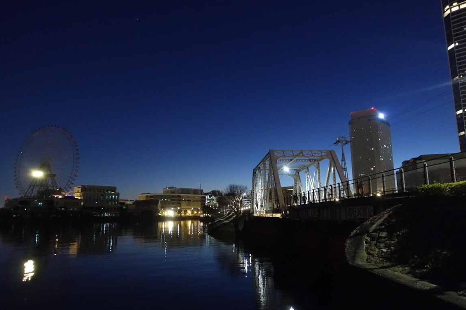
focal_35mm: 25
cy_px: 157
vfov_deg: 51.3
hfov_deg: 71.5
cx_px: 227
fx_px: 324
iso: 3200
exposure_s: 1/13
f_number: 1.8
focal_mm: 8.8
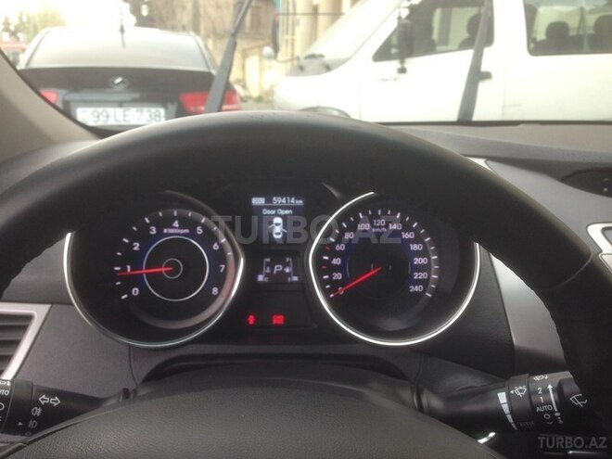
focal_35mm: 33
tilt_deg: -16.0
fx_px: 583
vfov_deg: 42.9
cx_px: 306
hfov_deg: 55.4
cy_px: 230
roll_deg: -2.7
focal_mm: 4.12
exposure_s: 1/24
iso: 50
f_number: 2.4
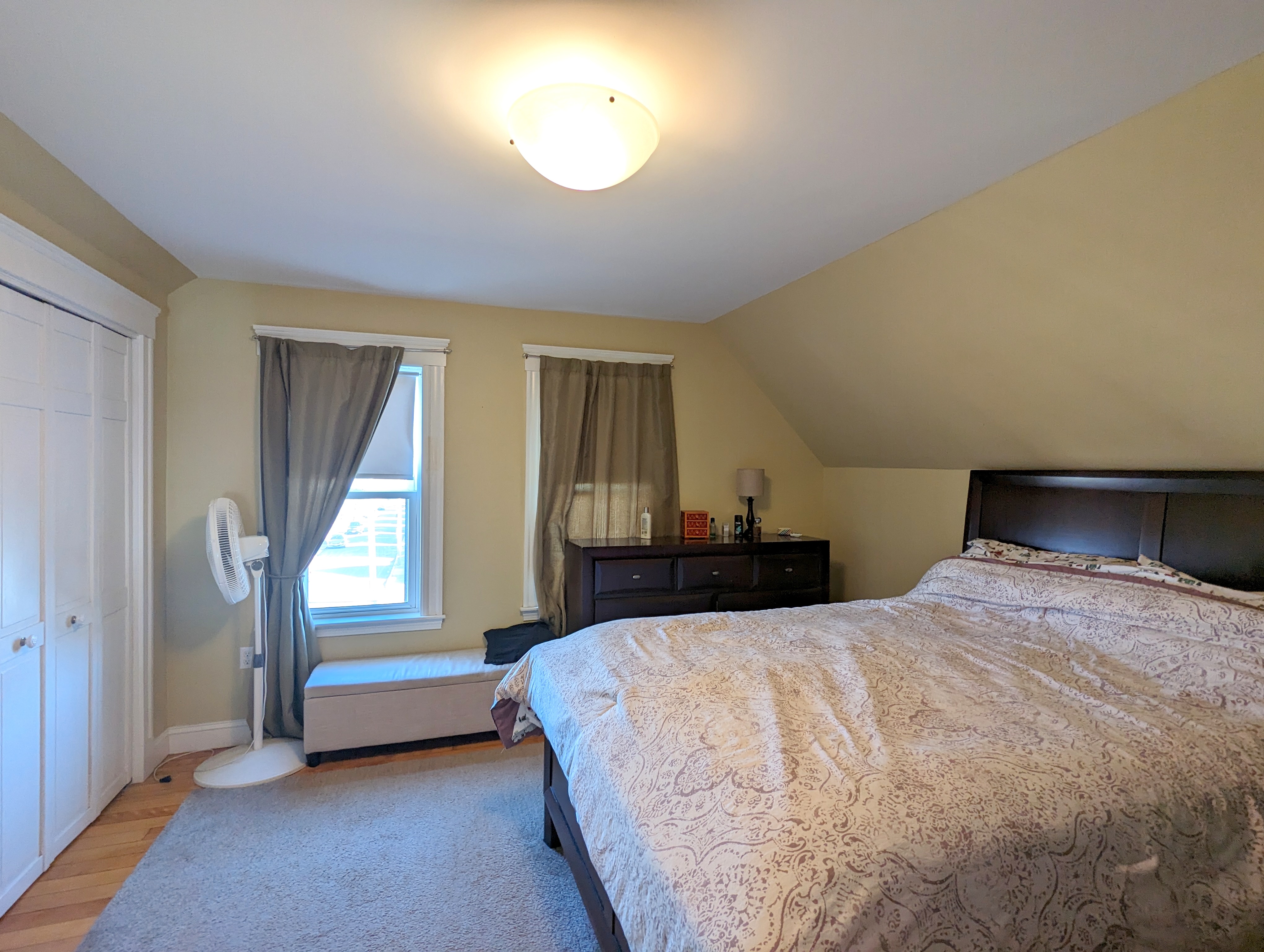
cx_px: 632
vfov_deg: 78.2
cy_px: 476
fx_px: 585
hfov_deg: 94.4
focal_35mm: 16
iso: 63
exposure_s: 1/40
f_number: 2.2
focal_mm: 2.35
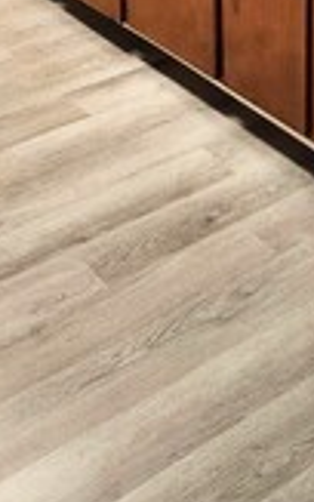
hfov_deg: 16.7
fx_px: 1026
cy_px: -92
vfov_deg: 24.9
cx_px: 368
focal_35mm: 75
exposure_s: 1/120
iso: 500
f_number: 1.8
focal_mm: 5.54
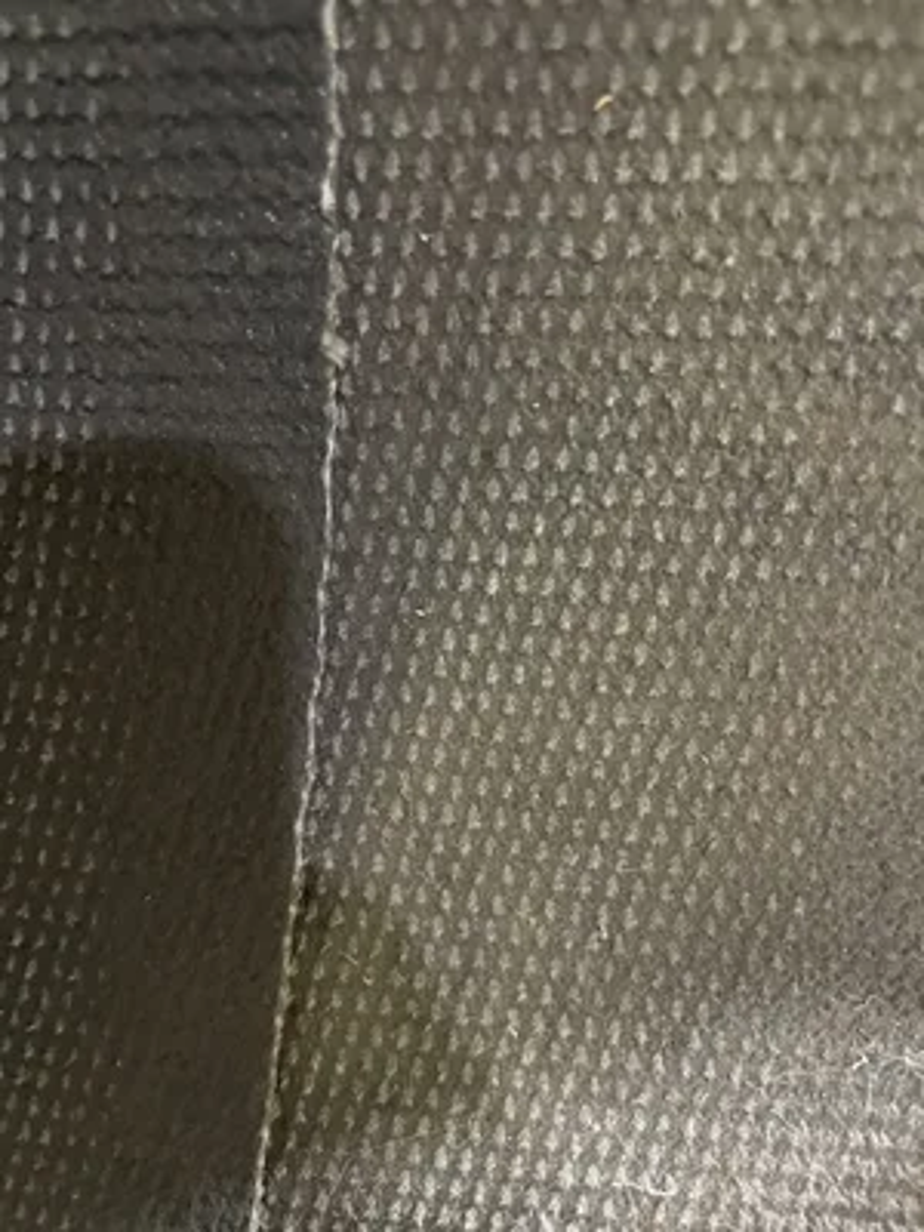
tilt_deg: -17.8
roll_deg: -2.2
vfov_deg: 67.3
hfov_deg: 53.1
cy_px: 616
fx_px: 925
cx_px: 462
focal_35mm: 26
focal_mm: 4.2
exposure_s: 1/30
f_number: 1.6
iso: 800
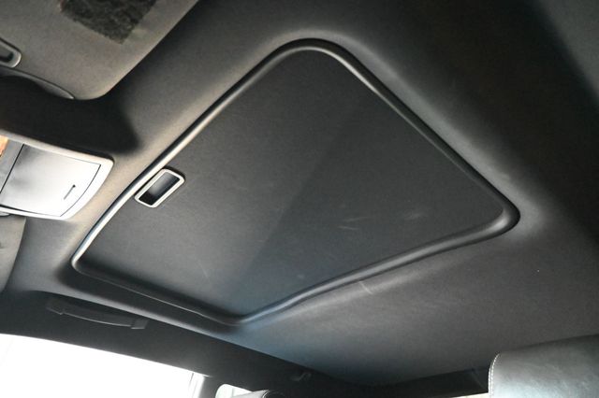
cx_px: 300
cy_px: 199
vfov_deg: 53.1
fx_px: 399
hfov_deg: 73.8
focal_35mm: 24
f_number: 3.5
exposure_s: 1/30
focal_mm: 16
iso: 12800
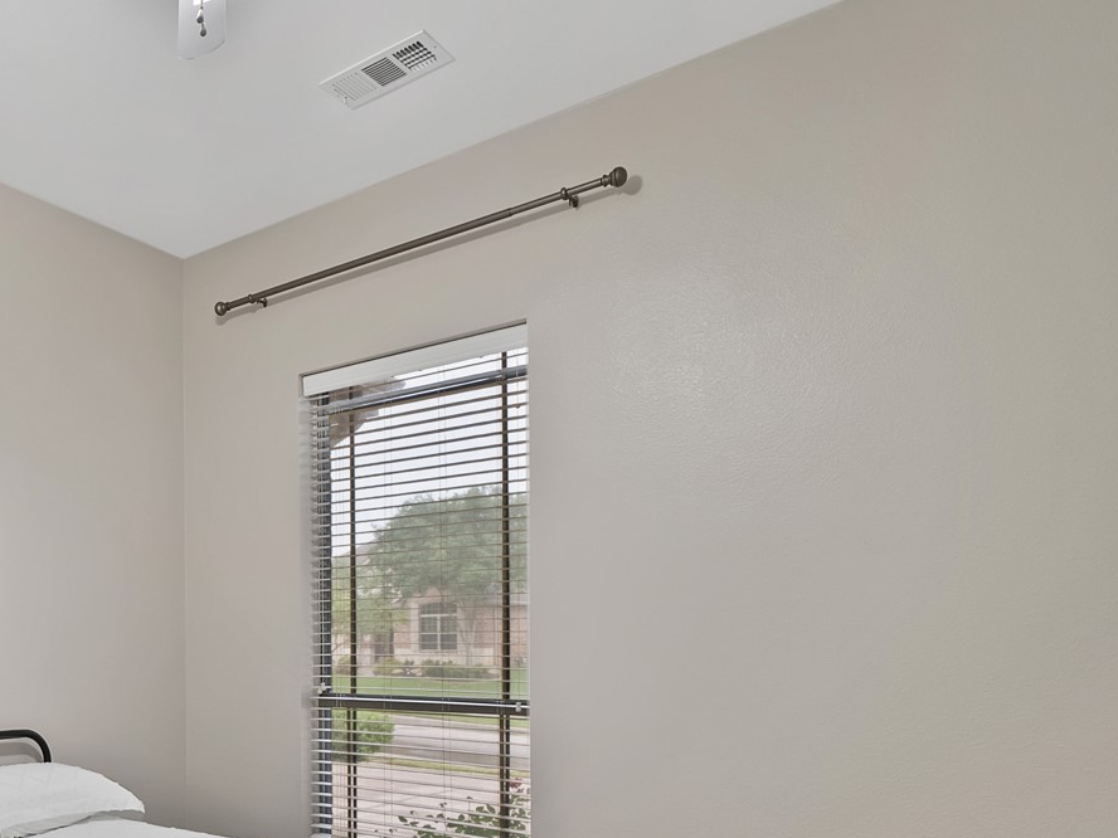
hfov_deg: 57.2
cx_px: 97
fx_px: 840
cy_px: 639
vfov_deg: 50.6
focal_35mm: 26
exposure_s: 1/1.25
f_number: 9
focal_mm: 12
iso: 640
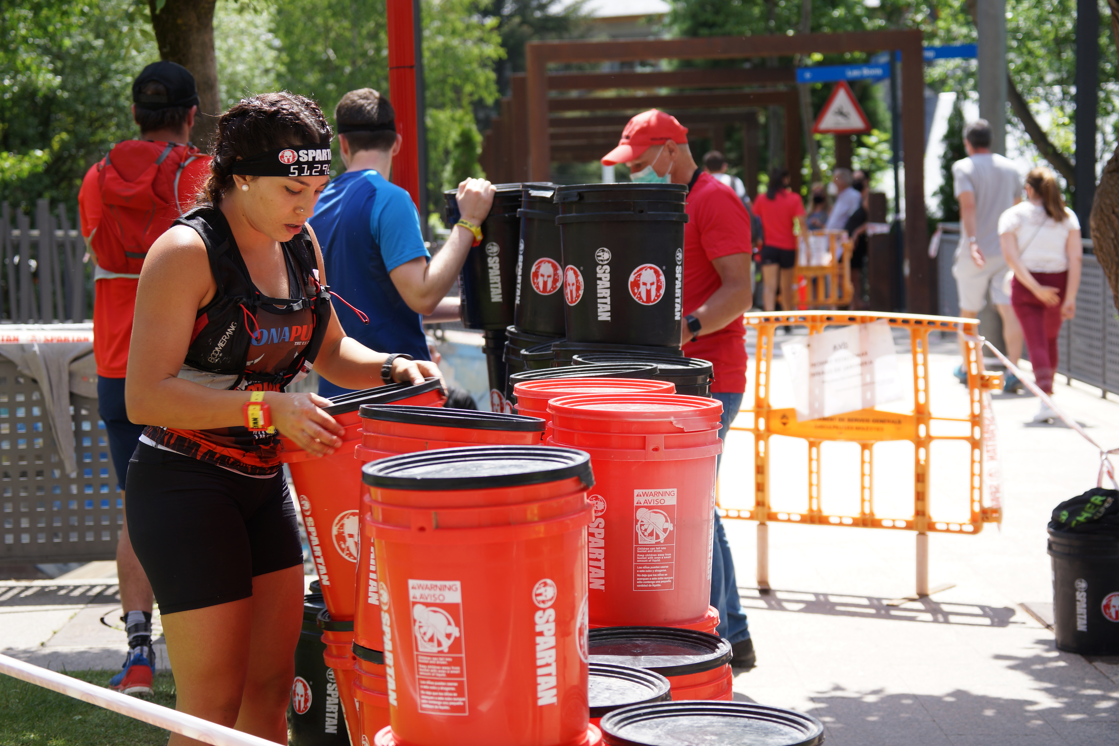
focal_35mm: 71
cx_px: 552
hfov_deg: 28.5
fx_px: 2207
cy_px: 376
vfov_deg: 19.2
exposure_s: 1/125
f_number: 5.6
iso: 100
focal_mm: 70
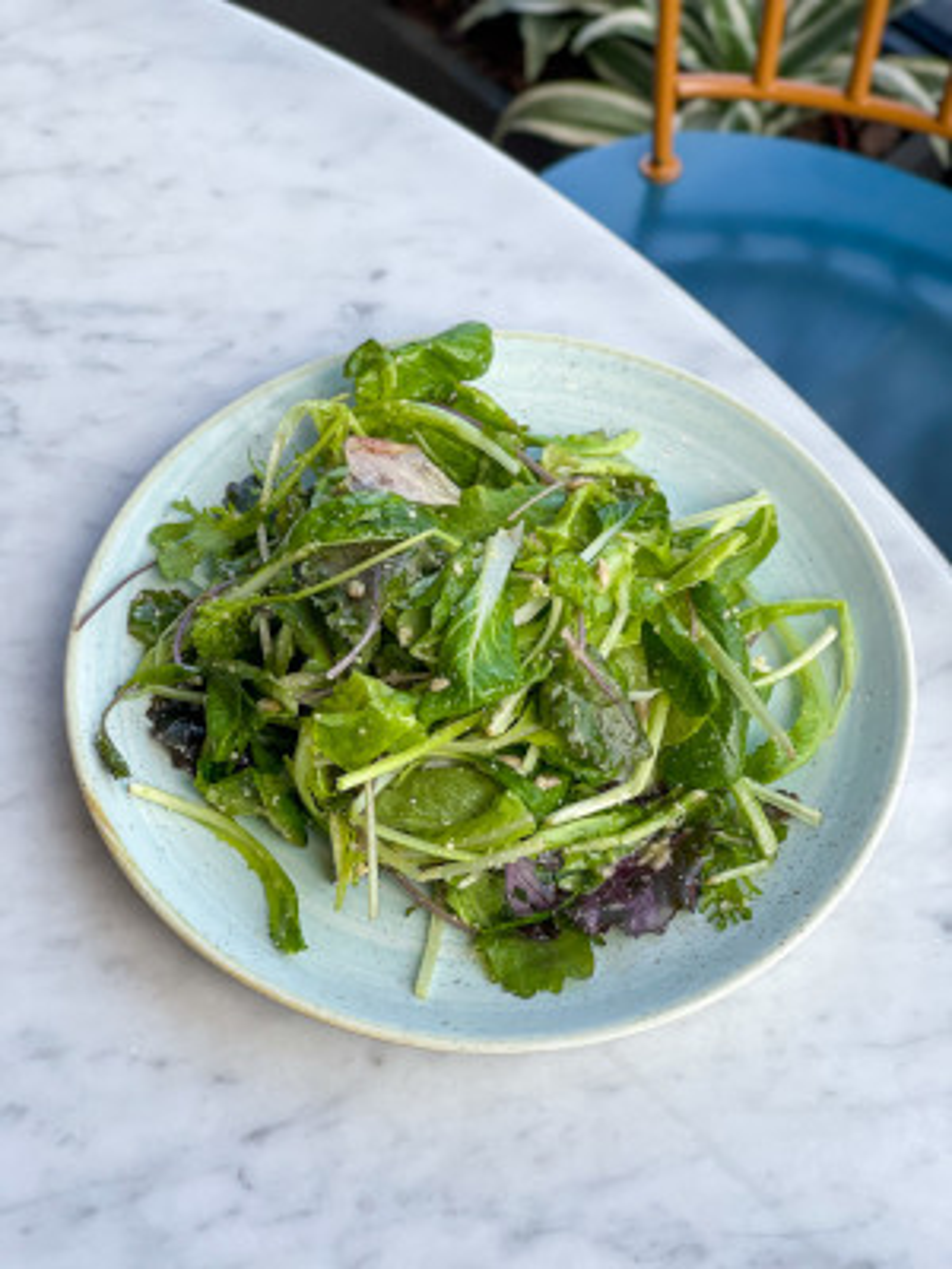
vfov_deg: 30.3
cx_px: 476
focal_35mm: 64
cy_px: 634
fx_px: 2347
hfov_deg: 22.9
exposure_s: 1/100
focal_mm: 7.5
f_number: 2.2
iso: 50
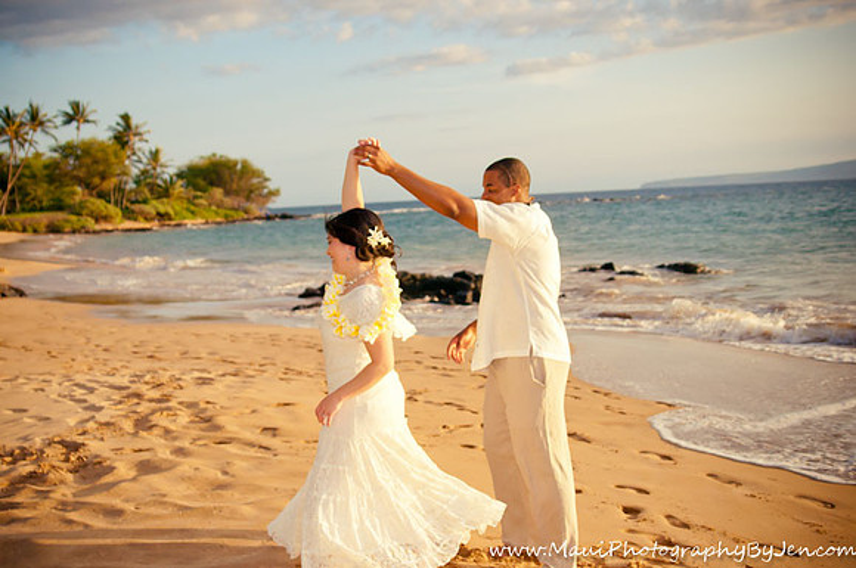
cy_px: 284
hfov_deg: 46.5
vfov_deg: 31.8
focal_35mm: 42
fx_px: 997
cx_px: 428
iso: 400
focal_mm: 28
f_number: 2.8
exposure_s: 1/2500
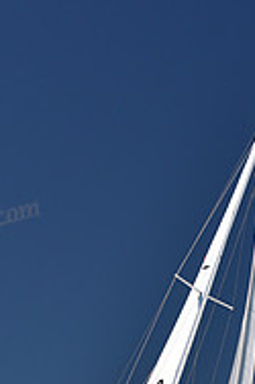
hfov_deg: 6.3
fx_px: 2299
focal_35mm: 216
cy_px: 505
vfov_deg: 9.4
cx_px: 146
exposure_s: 1/1000
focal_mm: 70
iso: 200
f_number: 4.5
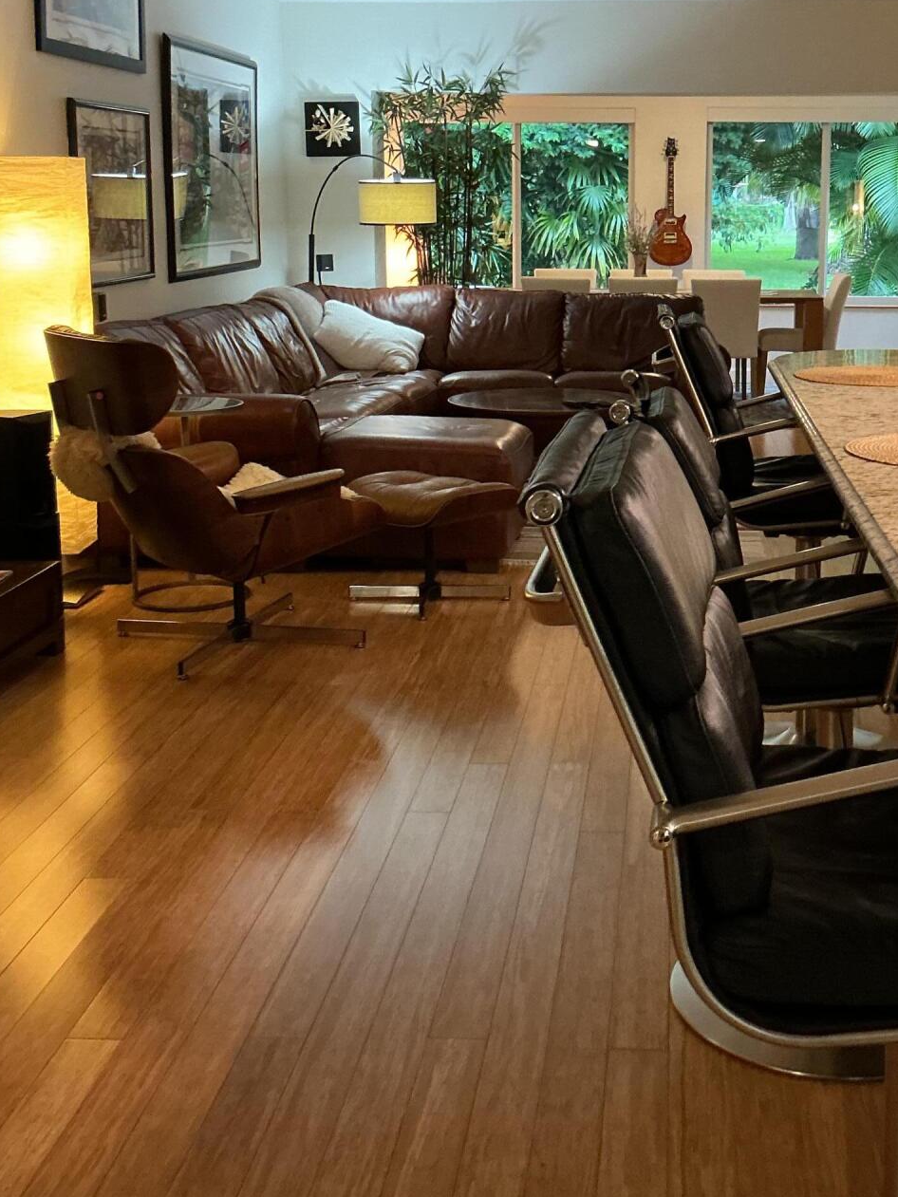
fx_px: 1591
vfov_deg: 40.8
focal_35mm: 46
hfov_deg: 31.2
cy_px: 409
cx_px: 611
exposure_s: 1/40
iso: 200
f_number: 1.8
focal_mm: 3
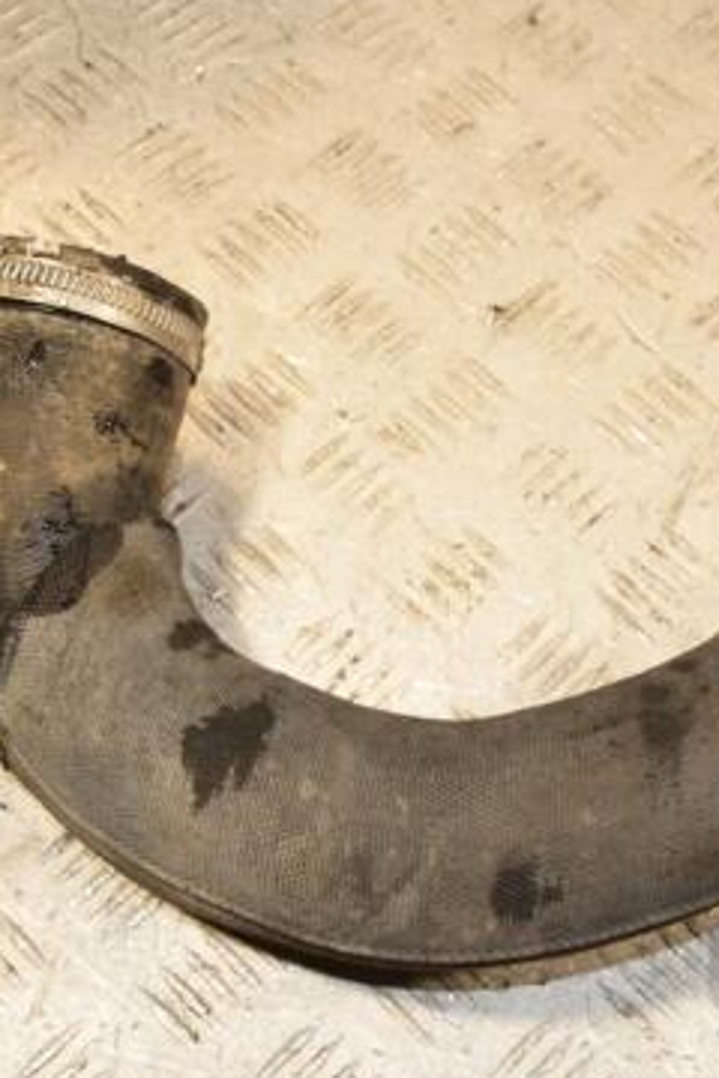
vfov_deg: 31.0
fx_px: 1947
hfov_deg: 20.5
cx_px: 653
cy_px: 566
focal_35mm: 65
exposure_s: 1/200
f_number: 7.1
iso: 800
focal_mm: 26
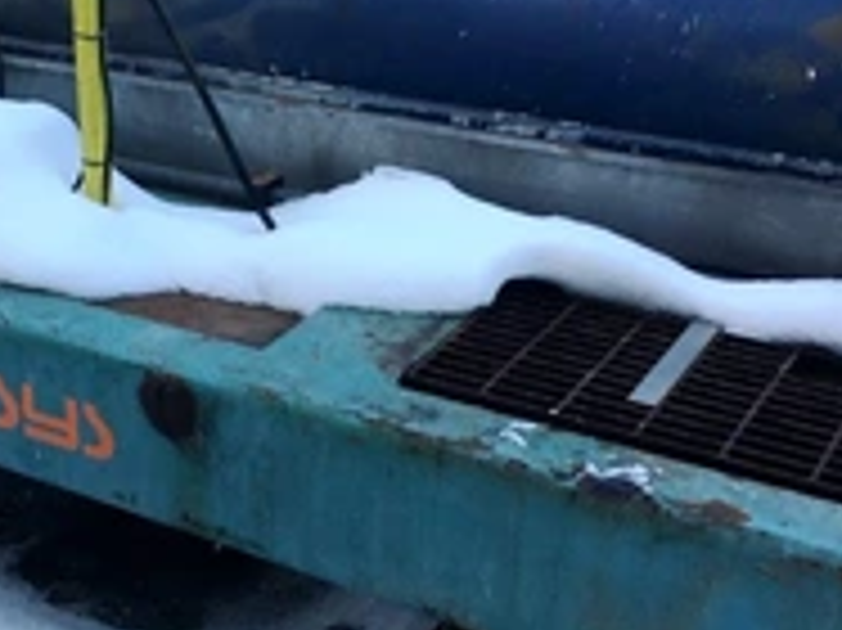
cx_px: 203
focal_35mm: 62
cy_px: 266
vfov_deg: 23.6
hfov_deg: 30.6
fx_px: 1507
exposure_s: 1/635
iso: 25
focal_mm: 4.15
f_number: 2.2
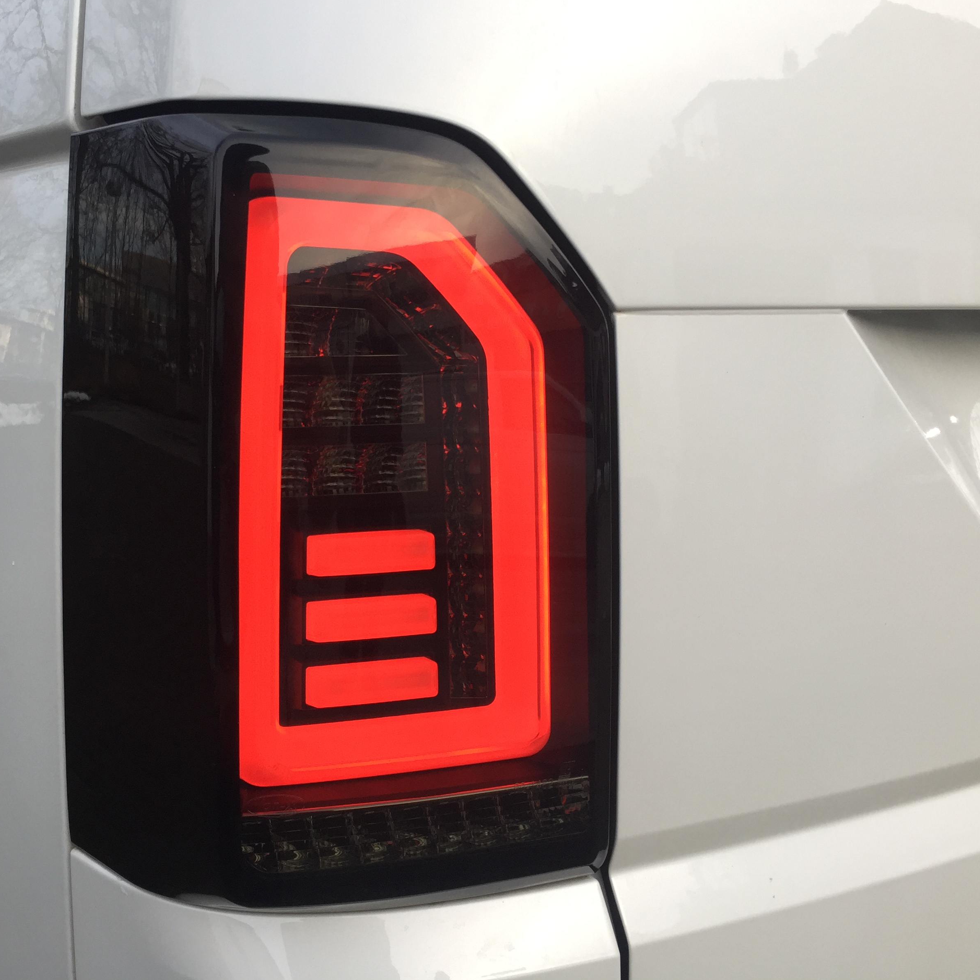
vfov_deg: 47.2
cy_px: 489
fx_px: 1121
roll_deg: -2.8
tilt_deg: -12.8
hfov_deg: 46.6
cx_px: 345
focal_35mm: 35
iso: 40
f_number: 2.2
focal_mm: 4.15
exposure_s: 1/100
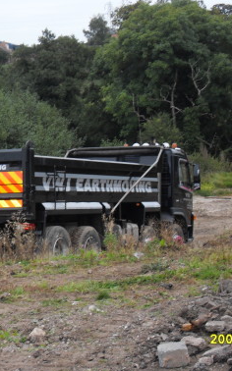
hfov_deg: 13.2
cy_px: 187
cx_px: 59
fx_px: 1002
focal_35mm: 99
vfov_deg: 21.0
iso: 120
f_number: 4
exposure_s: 1/60
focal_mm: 11.8
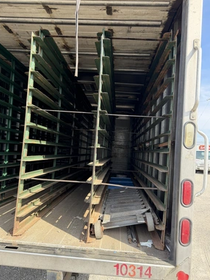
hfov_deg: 54.9
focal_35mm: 25
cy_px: 141
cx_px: 105
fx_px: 202
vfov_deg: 69.4
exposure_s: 1/695
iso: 100
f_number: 1.78
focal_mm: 6.76
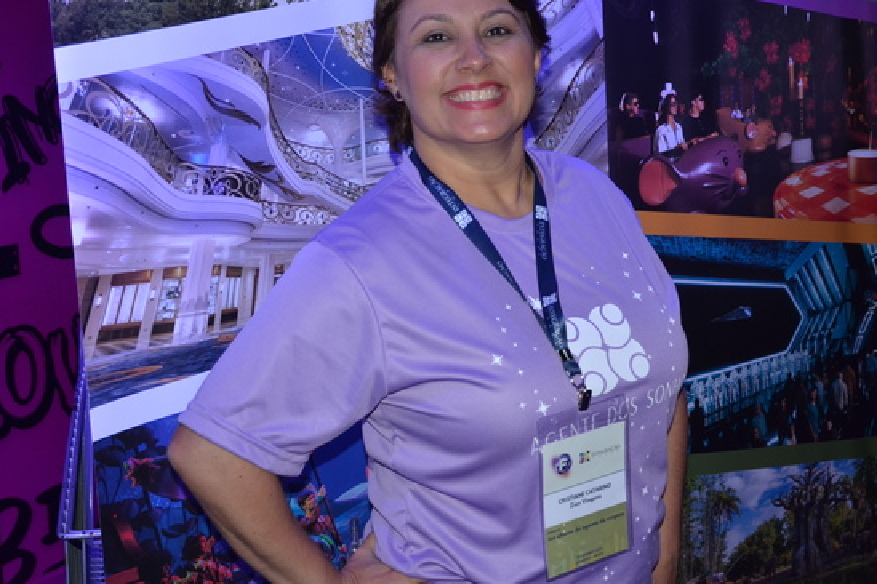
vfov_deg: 26.1
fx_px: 1257
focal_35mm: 52
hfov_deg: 38.4
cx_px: 501
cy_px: 238
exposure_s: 1/60
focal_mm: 27
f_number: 4
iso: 800
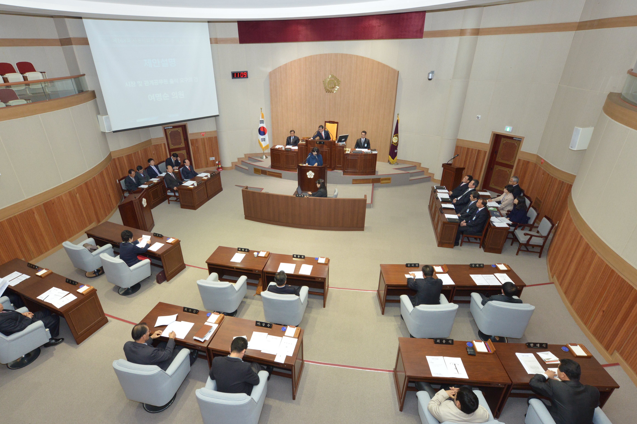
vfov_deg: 64.5
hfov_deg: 86.8
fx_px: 336
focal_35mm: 19
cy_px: 218
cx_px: 297
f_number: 7.1
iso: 2200
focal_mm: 16
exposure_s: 1/60
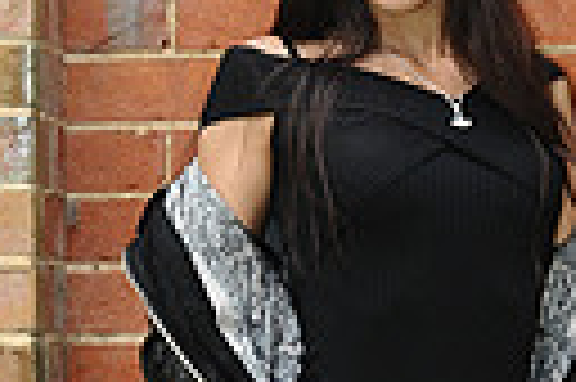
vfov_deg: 3.2
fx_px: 6727
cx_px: 425
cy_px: 562
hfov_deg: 4.9
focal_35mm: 421
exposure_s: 1/250
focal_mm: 80
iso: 640
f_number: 4
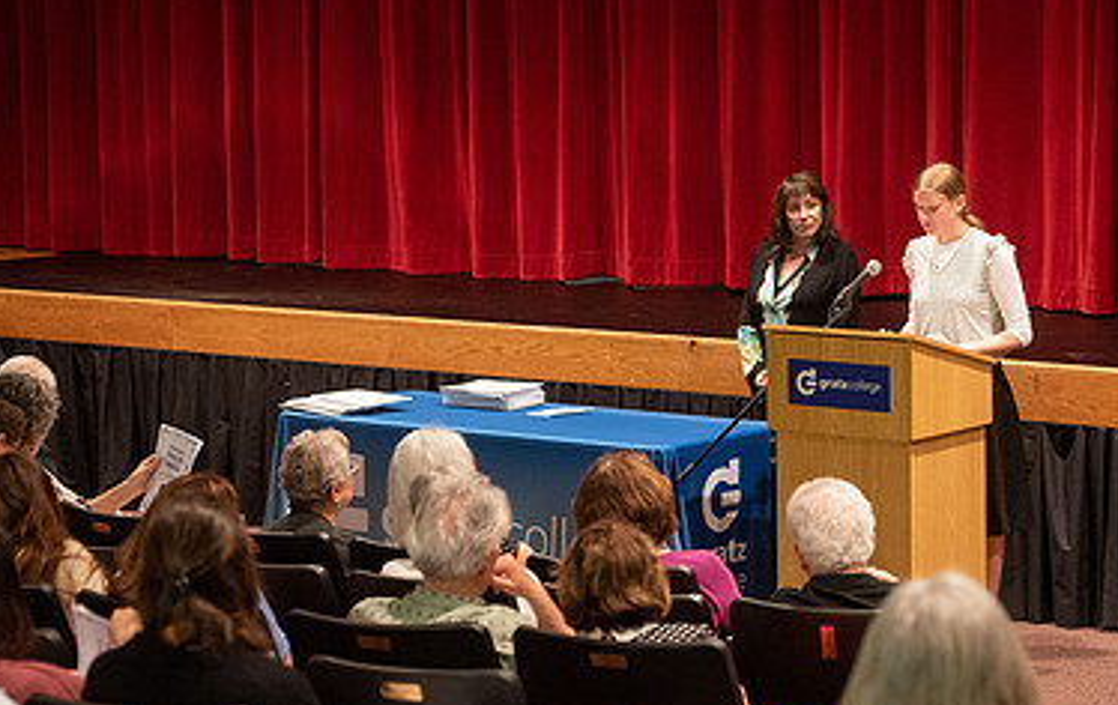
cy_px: 444
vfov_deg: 11.4
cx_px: 651
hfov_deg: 17.9
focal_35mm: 116
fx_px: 3544
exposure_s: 1/80
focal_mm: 70
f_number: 2.8
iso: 2500
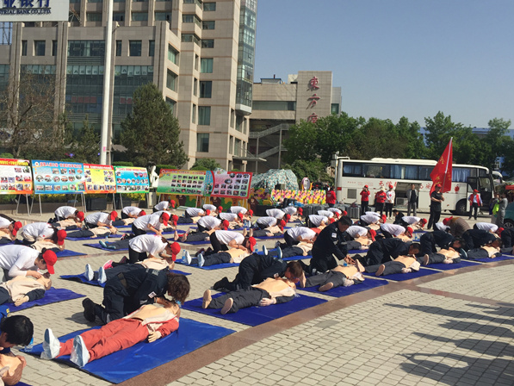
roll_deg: -4.0
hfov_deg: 53.8
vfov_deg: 41.7
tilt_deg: +3.7
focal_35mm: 34
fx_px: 505
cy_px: 164
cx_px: 226
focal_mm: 4.15
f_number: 2.2
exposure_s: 1/3049
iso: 32
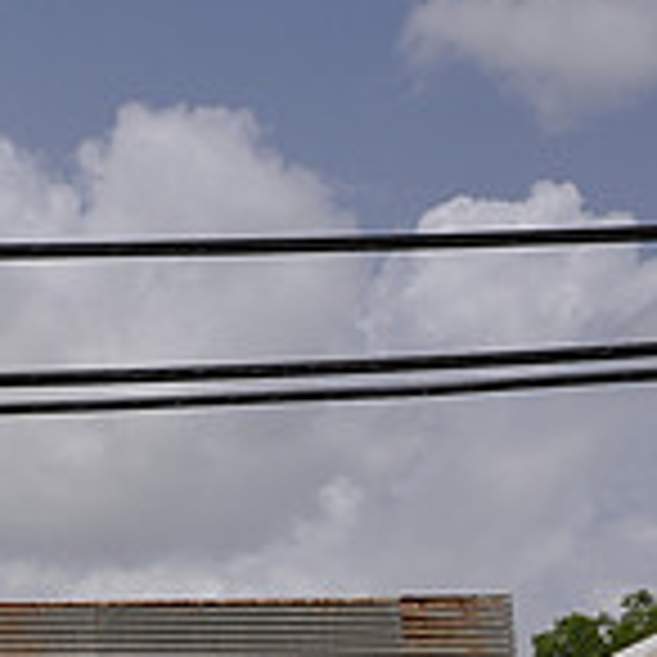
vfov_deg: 15.3
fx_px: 2384
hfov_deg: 13.8
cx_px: -572
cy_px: 727
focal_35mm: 111
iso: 200
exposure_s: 1/160
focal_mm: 22
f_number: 13
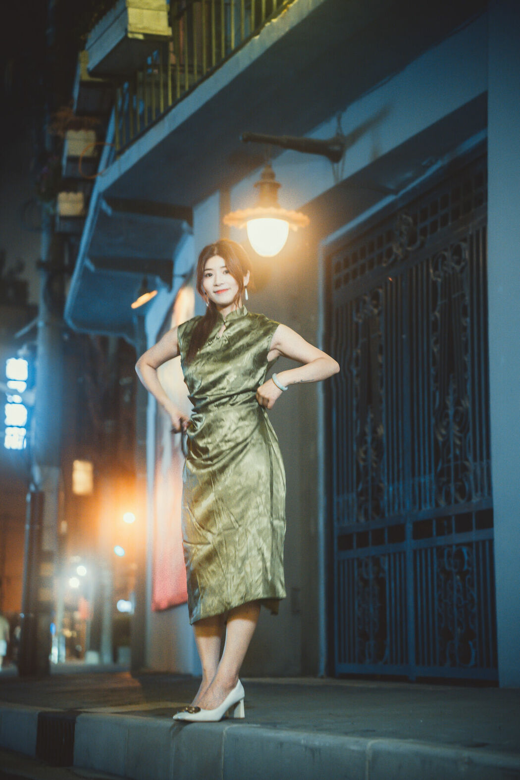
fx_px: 1625
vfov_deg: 27.0
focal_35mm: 75
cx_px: 260
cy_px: 390
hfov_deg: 18.2
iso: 3600
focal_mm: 75
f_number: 2.8
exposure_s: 1/50
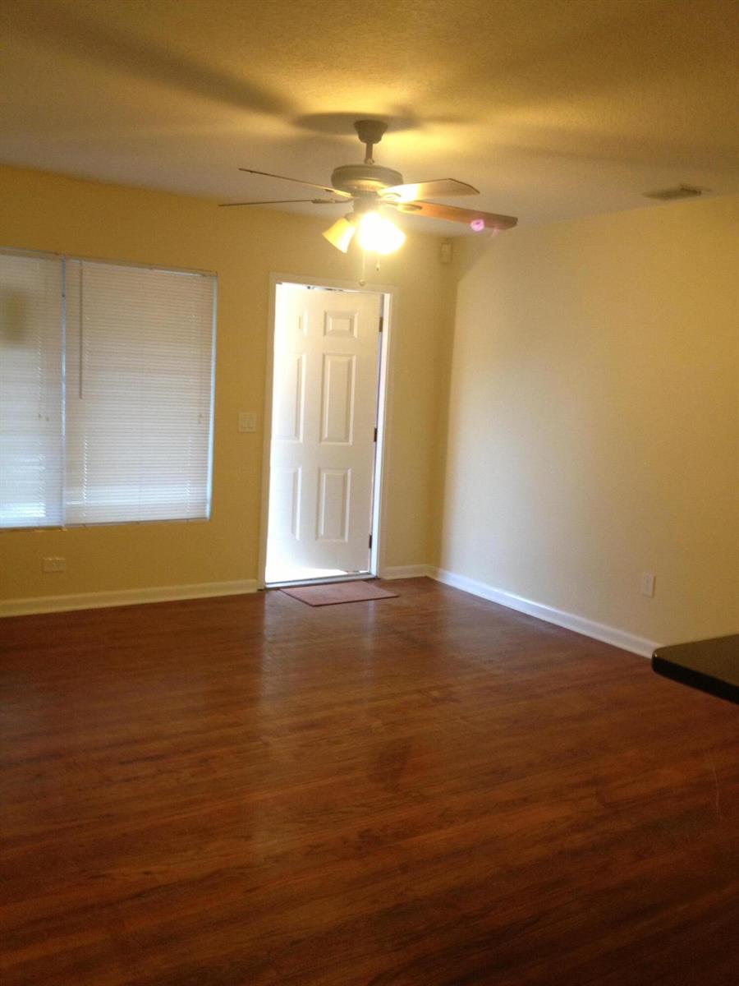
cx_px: 370
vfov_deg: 52.6
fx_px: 996
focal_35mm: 35
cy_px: 493
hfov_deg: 40.7
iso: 125
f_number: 2.4
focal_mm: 4.28
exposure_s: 1/20
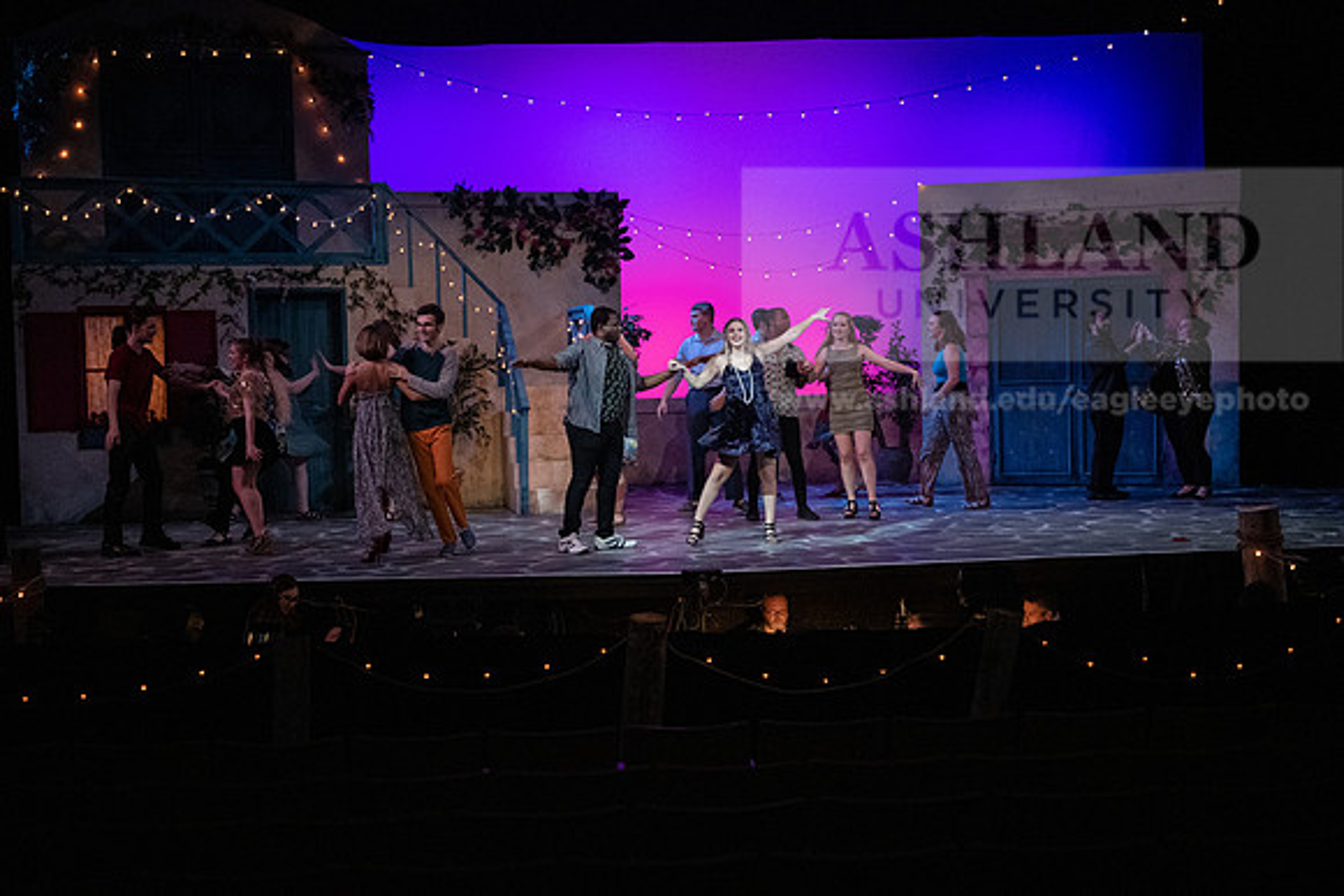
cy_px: 448
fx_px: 1867
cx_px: 672
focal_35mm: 50
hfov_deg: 39.6
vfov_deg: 27.0
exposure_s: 1/400
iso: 6400
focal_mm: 50
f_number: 2.8
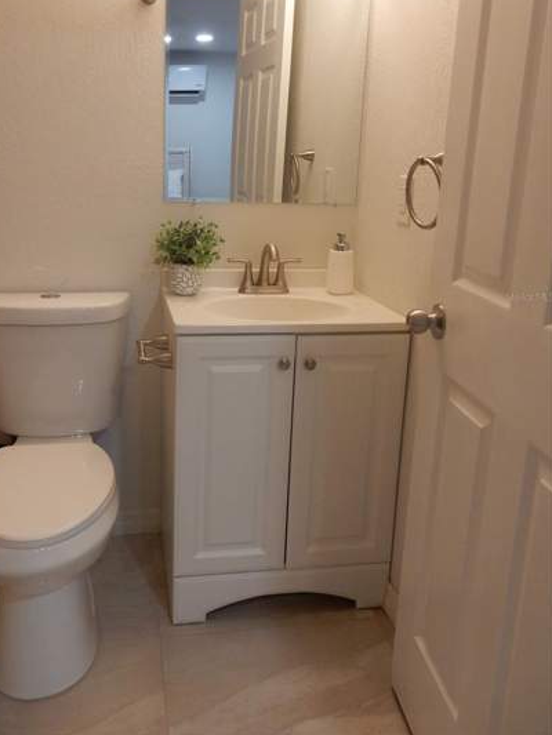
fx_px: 638
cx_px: 226
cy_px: 296
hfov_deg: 46.6
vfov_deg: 59.5
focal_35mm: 30
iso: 250
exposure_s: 1/30
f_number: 3.7
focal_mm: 4.5
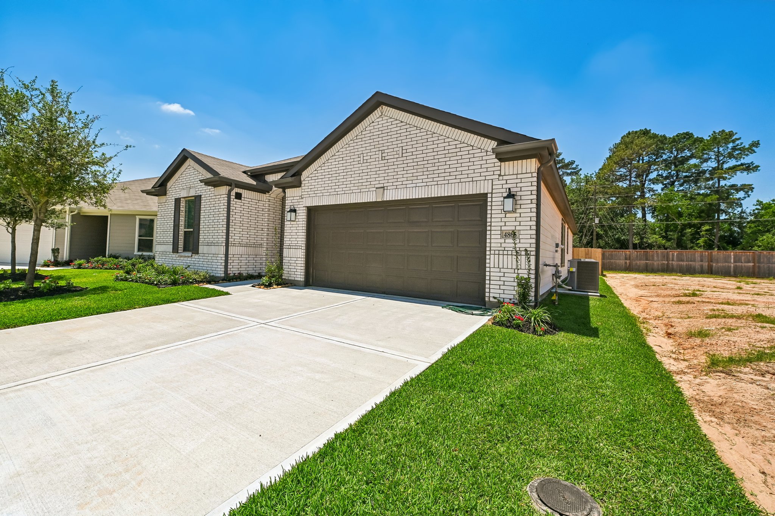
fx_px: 301
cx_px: 388
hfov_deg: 104.3
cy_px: 258
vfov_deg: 81.2
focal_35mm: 14
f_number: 8
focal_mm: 14
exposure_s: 1/2500
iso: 400
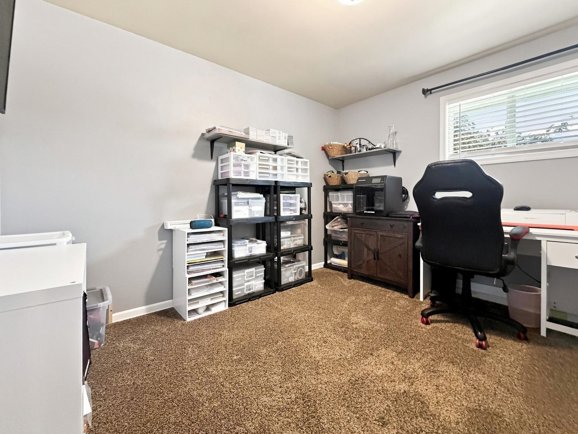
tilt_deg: -4.3
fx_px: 234
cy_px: 217
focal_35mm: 14
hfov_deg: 102.1
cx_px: 289
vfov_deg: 85.7
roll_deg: +1.8
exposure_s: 1/60
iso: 1000
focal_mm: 2.2
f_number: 2.2
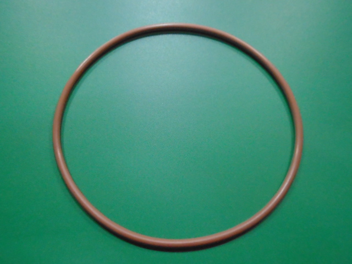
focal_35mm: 26
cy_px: 132
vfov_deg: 53.1
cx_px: 176
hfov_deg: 67.3
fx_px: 264
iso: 800
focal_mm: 4.6
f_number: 3.2
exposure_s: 1/125
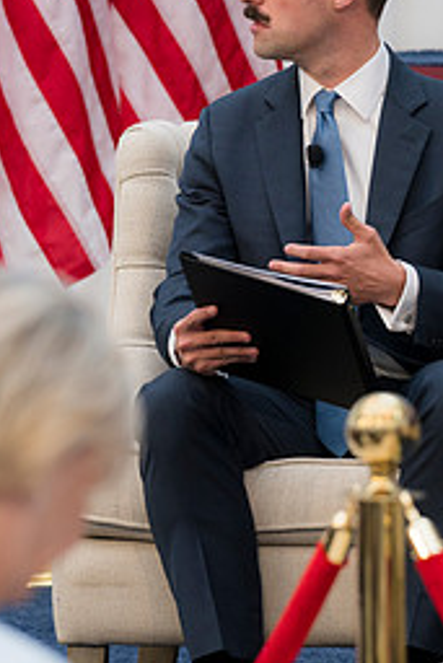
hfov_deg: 3.5
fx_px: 7281
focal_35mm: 395
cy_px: 319
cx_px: 275
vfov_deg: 5.2
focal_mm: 150
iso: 250
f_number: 4
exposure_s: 1/160
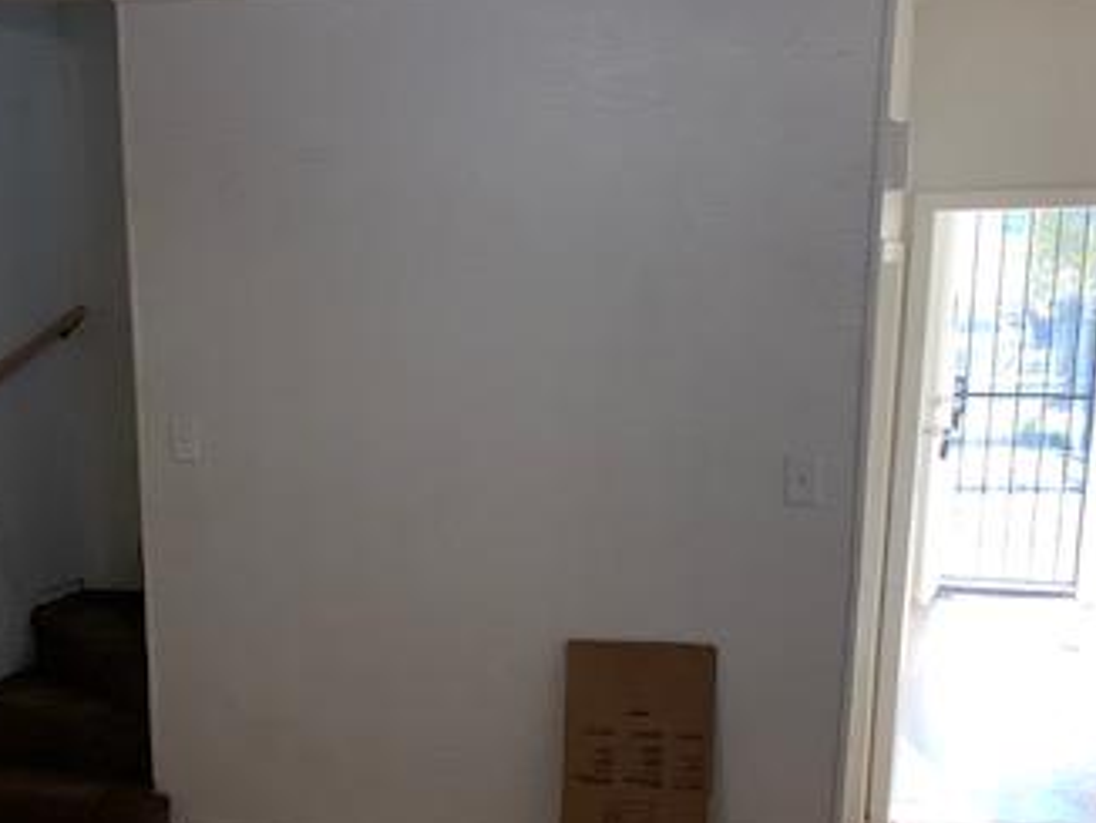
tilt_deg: -15.2
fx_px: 1616
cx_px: 407
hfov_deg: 37.2
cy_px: 682
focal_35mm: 51
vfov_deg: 27.9
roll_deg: +0.5
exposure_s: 1/74
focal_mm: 4.25
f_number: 1.8
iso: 25
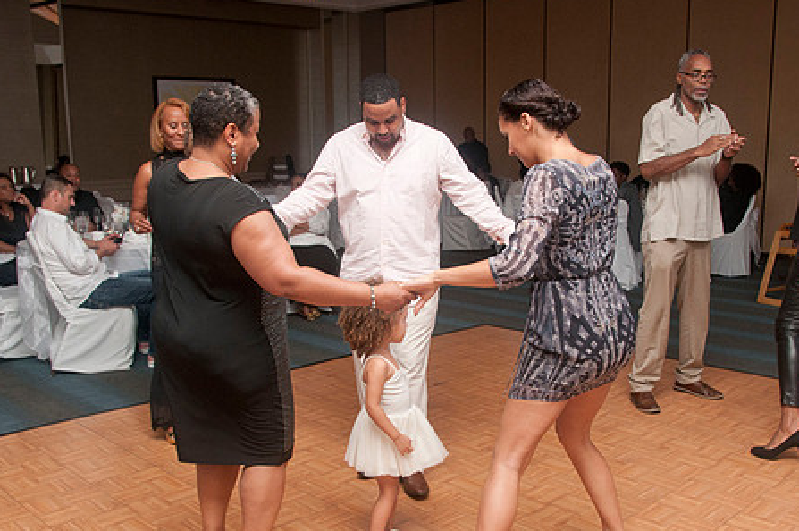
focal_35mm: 35
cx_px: 427
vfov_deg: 37.6
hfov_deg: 54.4
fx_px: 776
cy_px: 317
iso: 400
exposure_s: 1/125
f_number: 5.6
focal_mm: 18
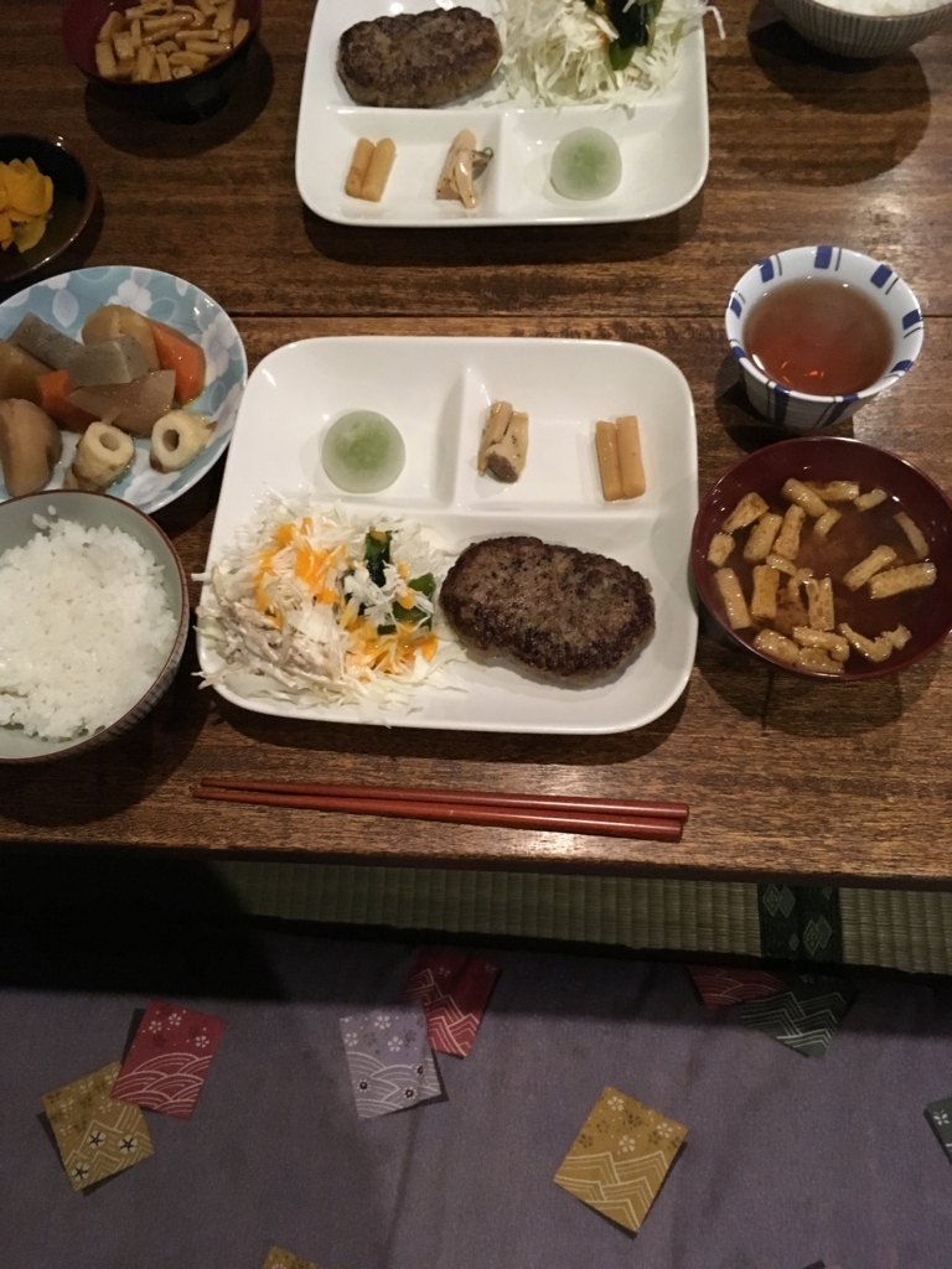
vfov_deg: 61.7
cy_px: 634
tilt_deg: -67.0
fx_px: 1063
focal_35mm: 29
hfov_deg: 48.2
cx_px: 476
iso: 250
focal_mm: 4.15
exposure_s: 1/15
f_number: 2.2
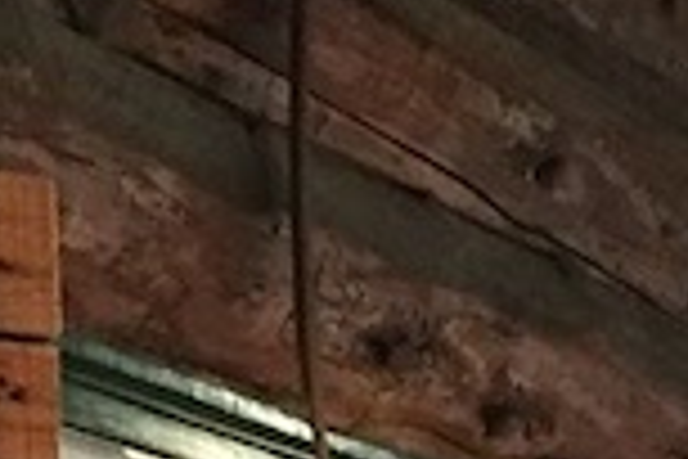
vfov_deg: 5.5
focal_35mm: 236
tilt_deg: -0.8
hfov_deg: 8.6
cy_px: 1386
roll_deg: +0.4
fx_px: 4510
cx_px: 805
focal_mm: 4.15
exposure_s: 1/30
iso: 160
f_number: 2.2
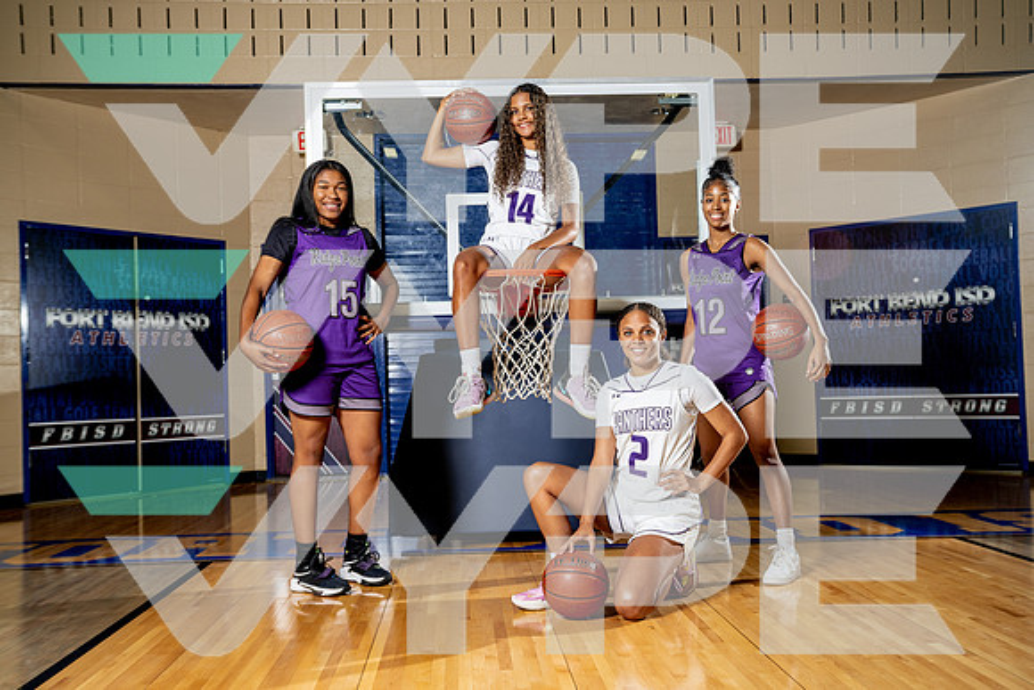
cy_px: 345
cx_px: 517
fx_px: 1034
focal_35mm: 36
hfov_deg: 53.1
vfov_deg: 36.9
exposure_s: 1/250
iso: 400
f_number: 5.6
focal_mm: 36
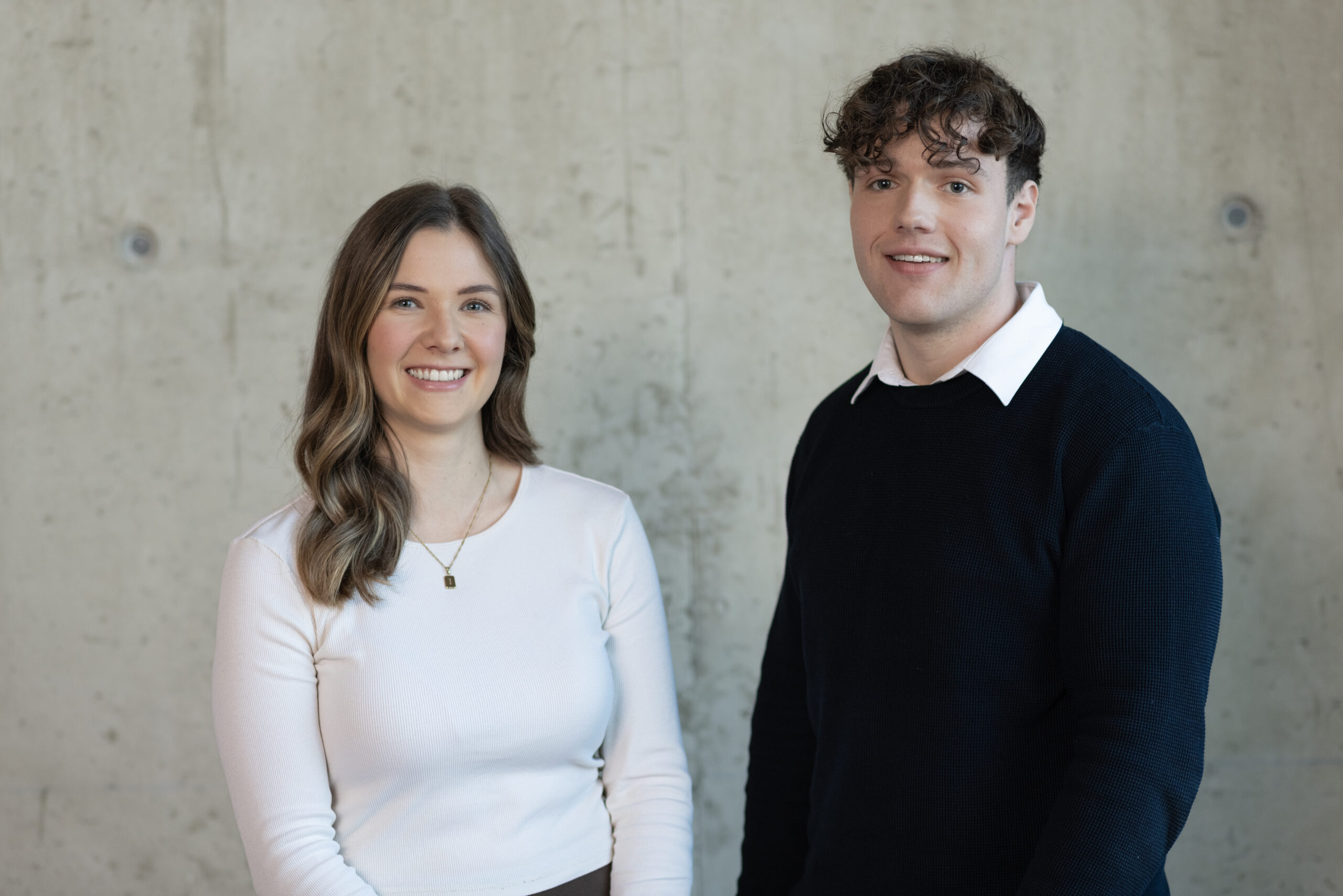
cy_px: 448
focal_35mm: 85
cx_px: 672
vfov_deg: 16.1
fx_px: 3171
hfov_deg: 23.9
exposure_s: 1/160
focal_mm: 85
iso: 640
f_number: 2.8
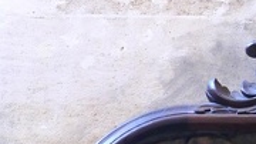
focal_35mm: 251
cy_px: 318
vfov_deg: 4.7
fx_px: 1703
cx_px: 305
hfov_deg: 8.5
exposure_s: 1/8
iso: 1600
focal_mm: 35
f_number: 2.8
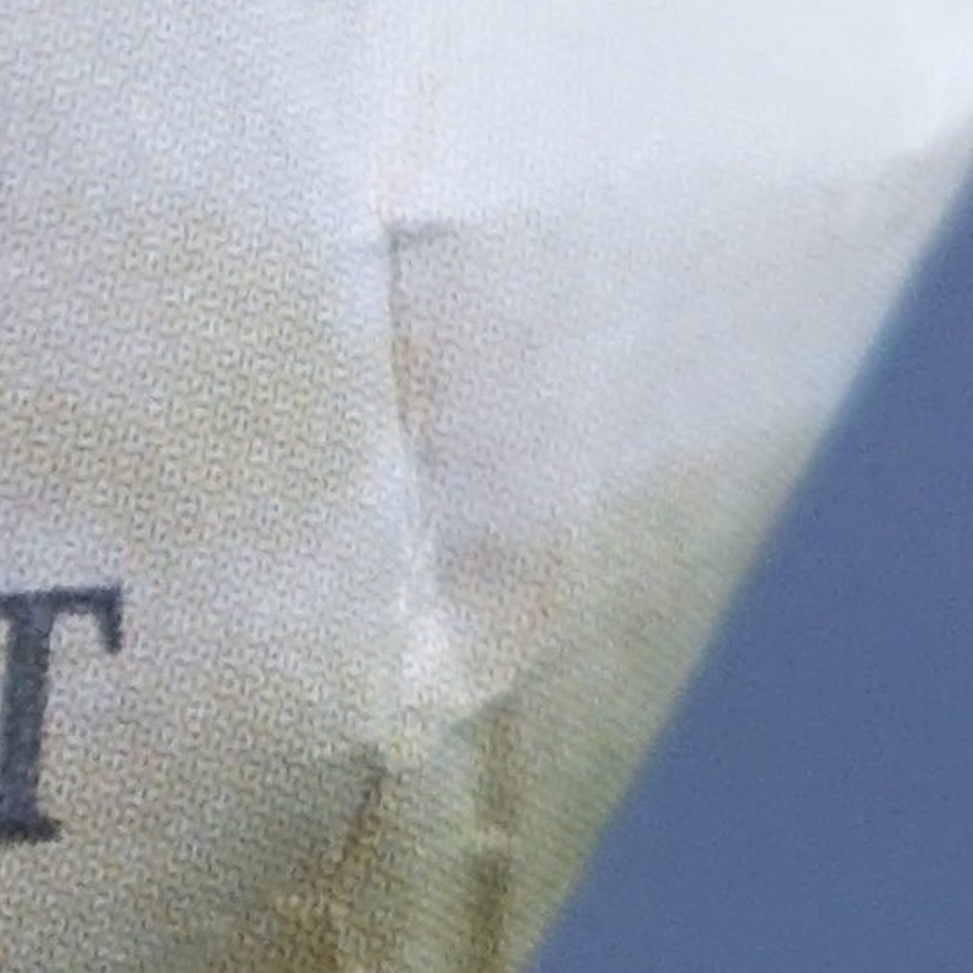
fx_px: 8268
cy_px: 1003
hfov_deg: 6.4
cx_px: -1472
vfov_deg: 6.7
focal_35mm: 260
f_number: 2.5
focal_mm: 11.22
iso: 800
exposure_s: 1/30
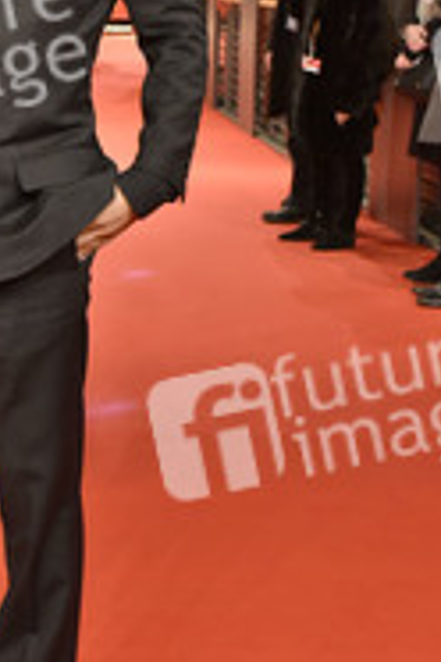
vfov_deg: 23.6
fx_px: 1580
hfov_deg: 15.6
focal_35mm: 86
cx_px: 7
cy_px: 238
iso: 4000
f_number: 5.6
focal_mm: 40
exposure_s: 1/160
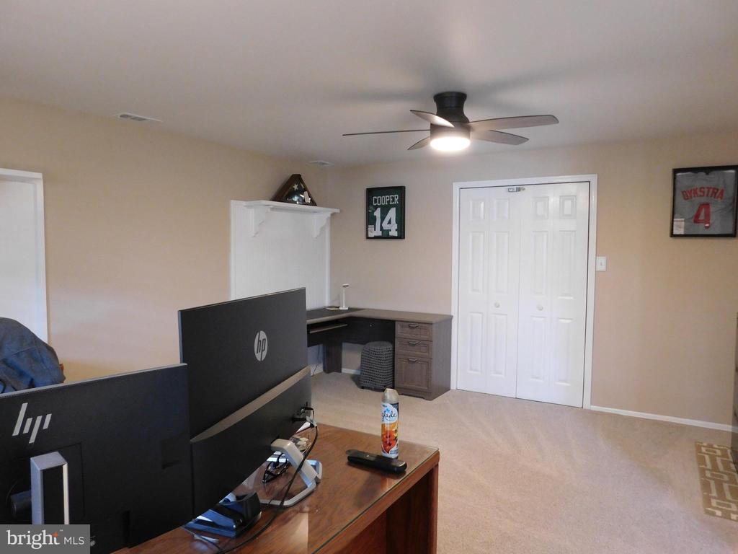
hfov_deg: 71.6
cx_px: 369
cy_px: 277
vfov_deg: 56.8
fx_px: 512
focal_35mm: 24
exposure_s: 1/20
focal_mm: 4.1
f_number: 3
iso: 400
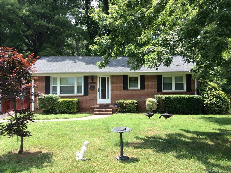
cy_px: 86
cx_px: 116
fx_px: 213
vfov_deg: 44.0
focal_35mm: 32
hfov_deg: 56.9
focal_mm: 3.3
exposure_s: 1/481
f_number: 2.4
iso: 32
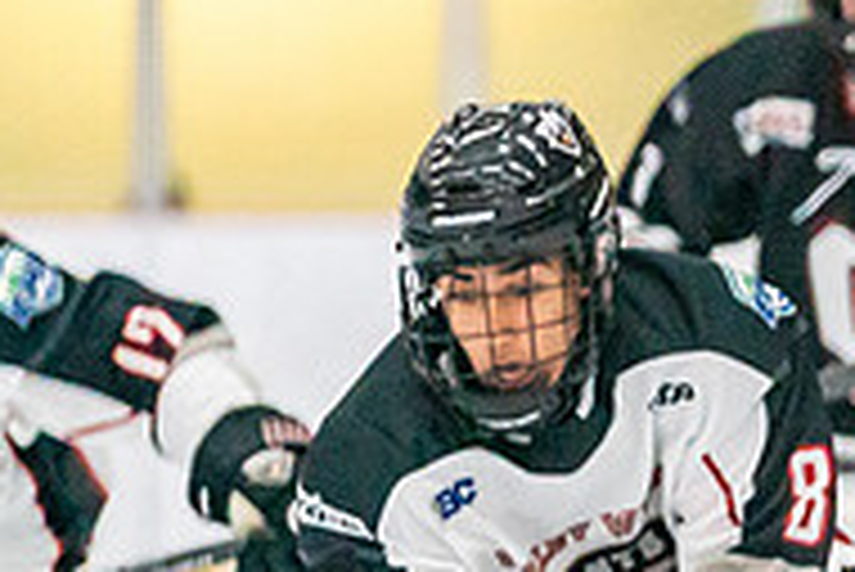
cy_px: 886
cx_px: 968
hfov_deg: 2.0
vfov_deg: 1.3
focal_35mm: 1054
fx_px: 25051
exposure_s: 1/1250
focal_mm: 200
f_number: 2.8
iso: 3200
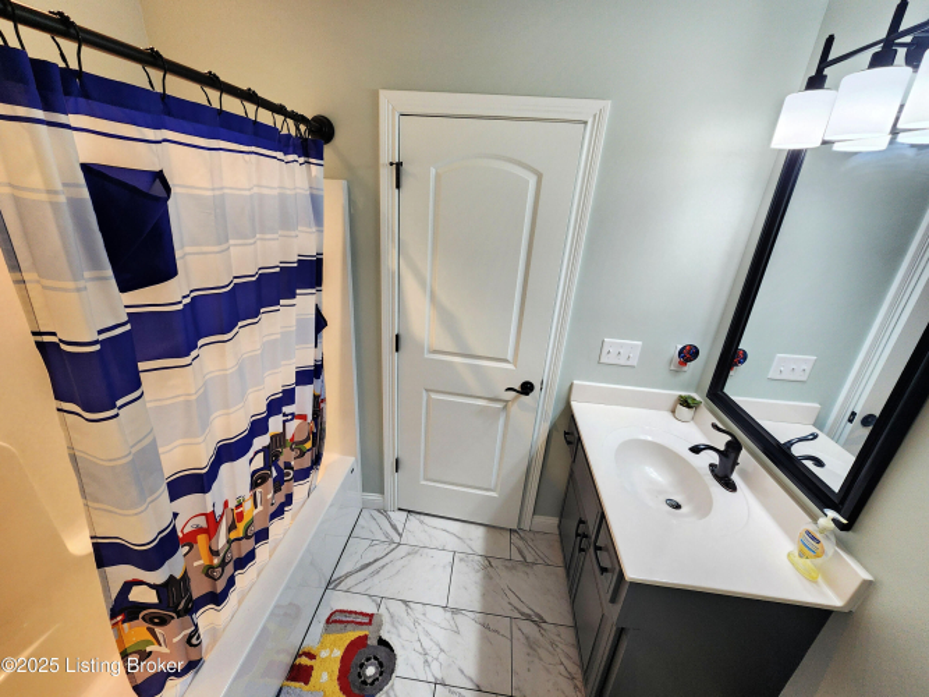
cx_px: 464
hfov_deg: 106.2
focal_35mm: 13
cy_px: 348
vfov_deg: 89.9
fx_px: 349
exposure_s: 1/60
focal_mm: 2.2
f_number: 2.2
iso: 100
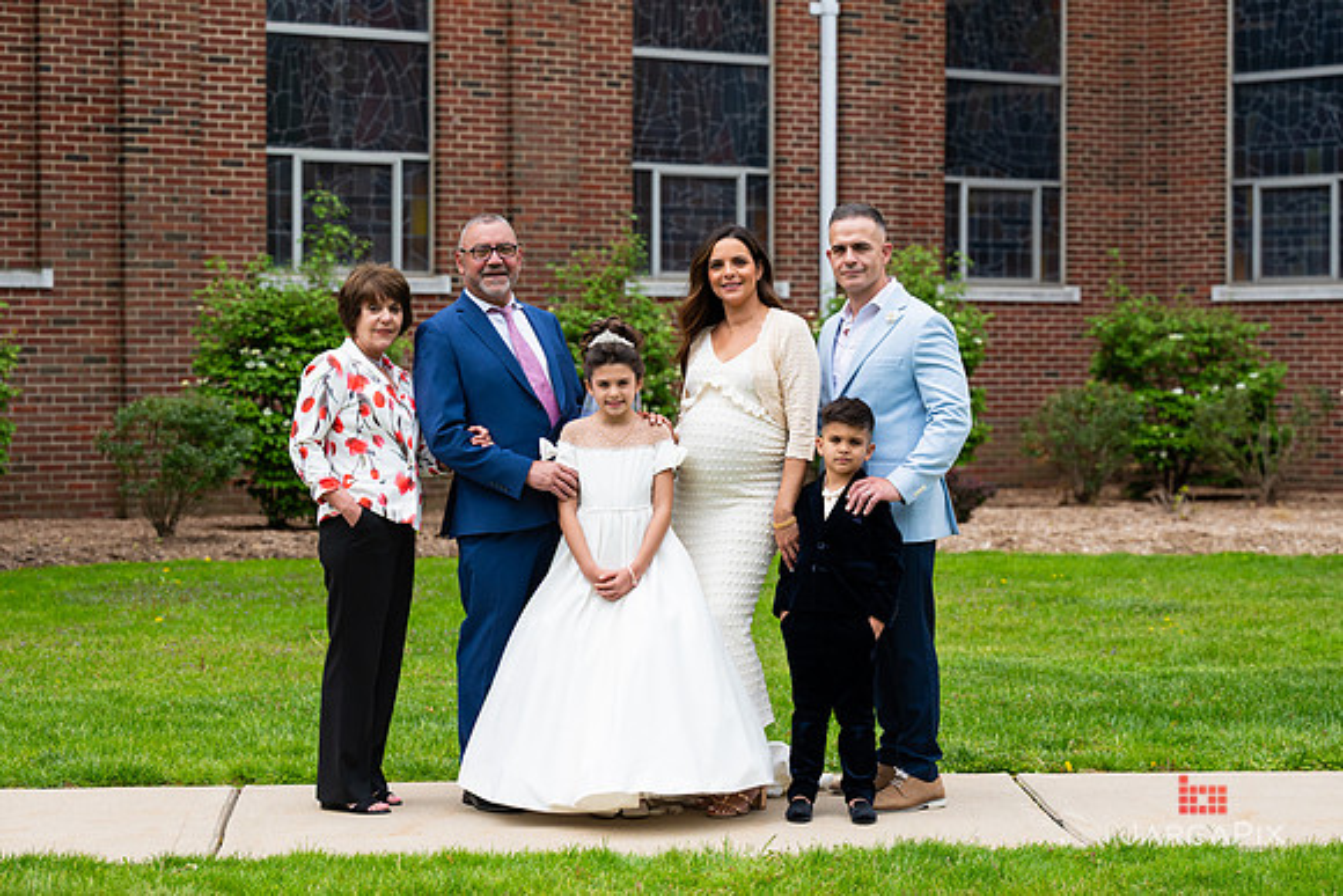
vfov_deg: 15.1
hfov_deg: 22.5
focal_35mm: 91
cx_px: 673
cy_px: 431
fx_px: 3379
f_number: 4
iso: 200
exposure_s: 1/1600
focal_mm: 83
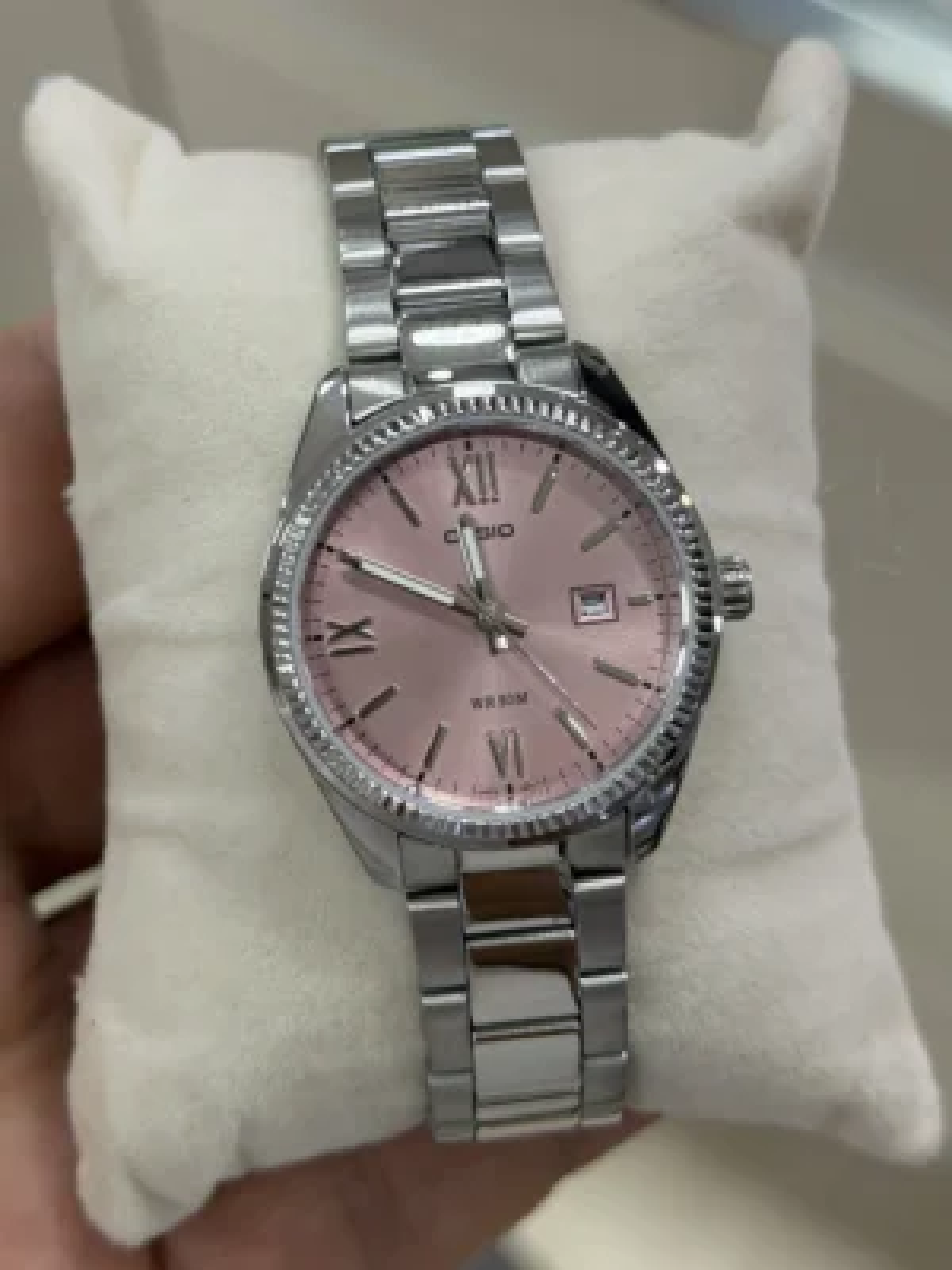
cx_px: 476
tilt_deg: -61.9
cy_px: 635
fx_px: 1760
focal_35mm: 48
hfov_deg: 30.3
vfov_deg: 39.7
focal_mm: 6.76
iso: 80
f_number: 1.78
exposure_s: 1/557
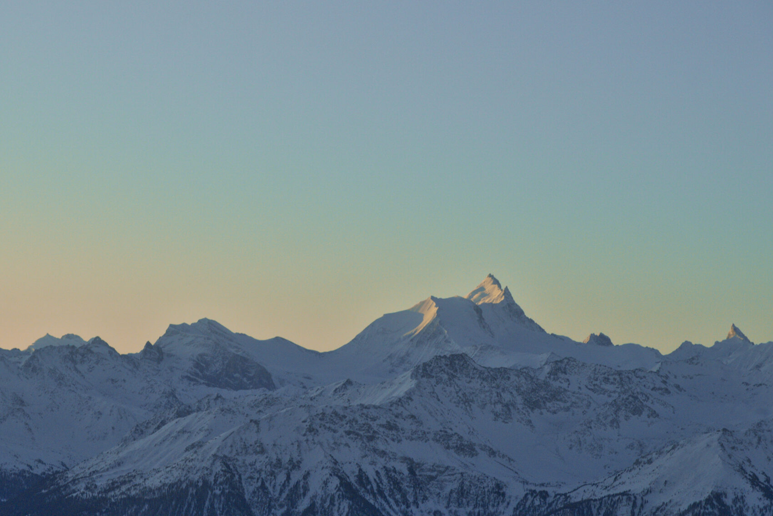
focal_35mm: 147
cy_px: 237
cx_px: 313
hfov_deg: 13.9
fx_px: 3158
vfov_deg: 9.3
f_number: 8
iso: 250
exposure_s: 1/125
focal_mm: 44.38
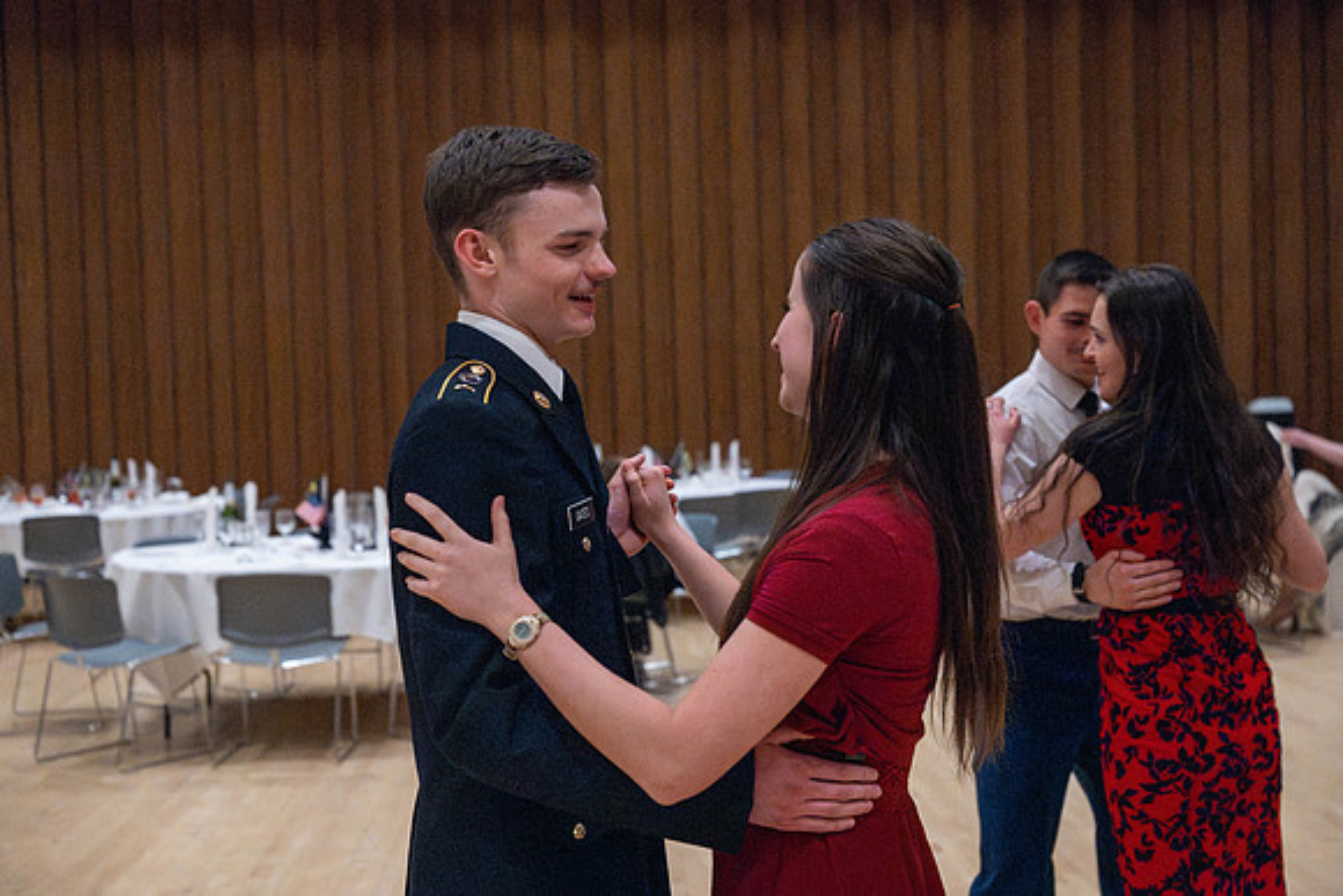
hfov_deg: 41.1
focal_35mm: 48
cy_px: 448
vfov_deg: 28.1
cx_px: 672
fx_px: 1791
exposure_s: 1/400
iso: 20000
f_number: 4
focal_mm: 48
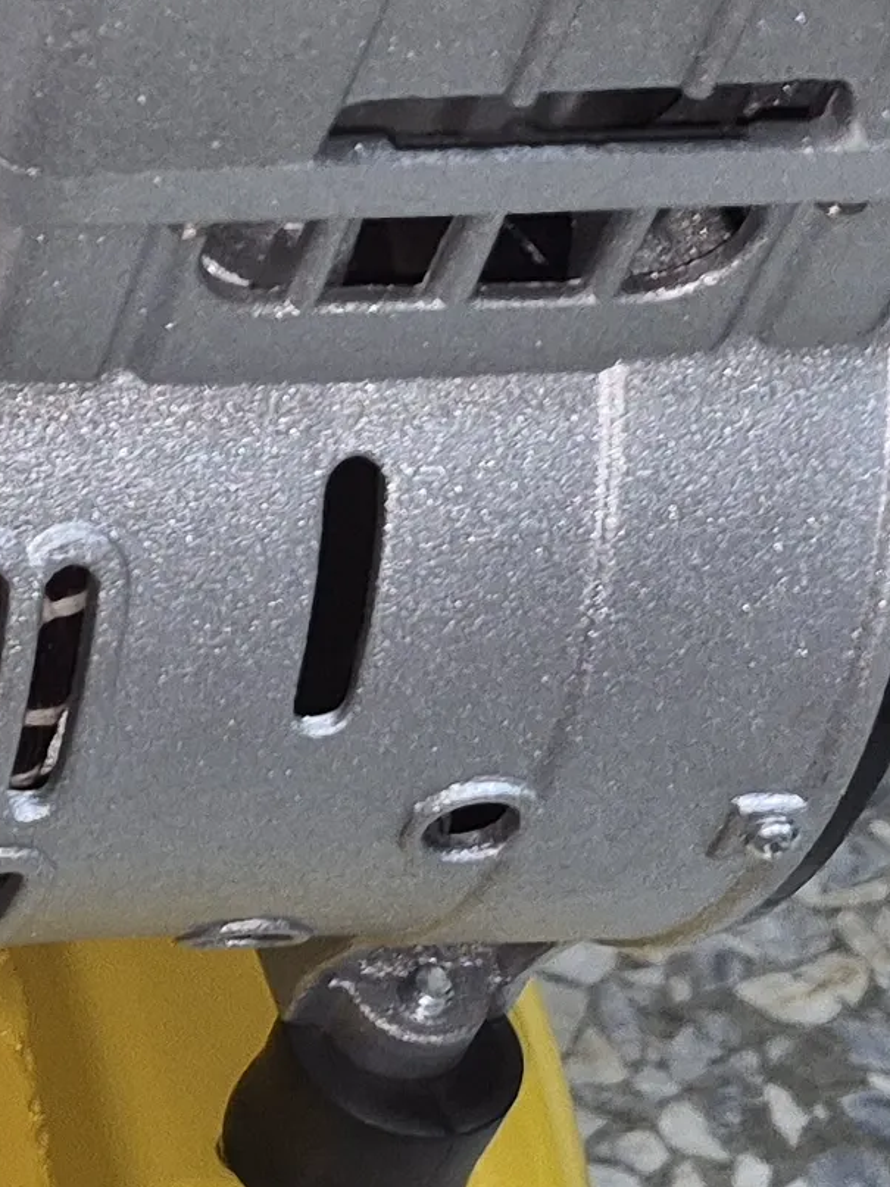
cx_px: -1175
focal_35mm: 114
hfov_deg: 11.1
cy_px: 665
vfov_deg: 17.3
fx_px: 3909
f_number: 1.8
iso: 100
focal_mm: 5.4
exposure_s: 1/24
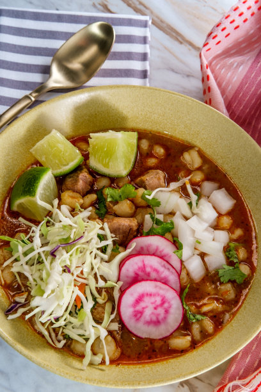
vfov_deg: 37.5
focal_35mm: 53
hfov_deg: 25.5
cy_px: 196
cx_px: 130
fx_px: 576
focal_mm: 35
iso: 200
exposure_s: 1/125
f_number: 16
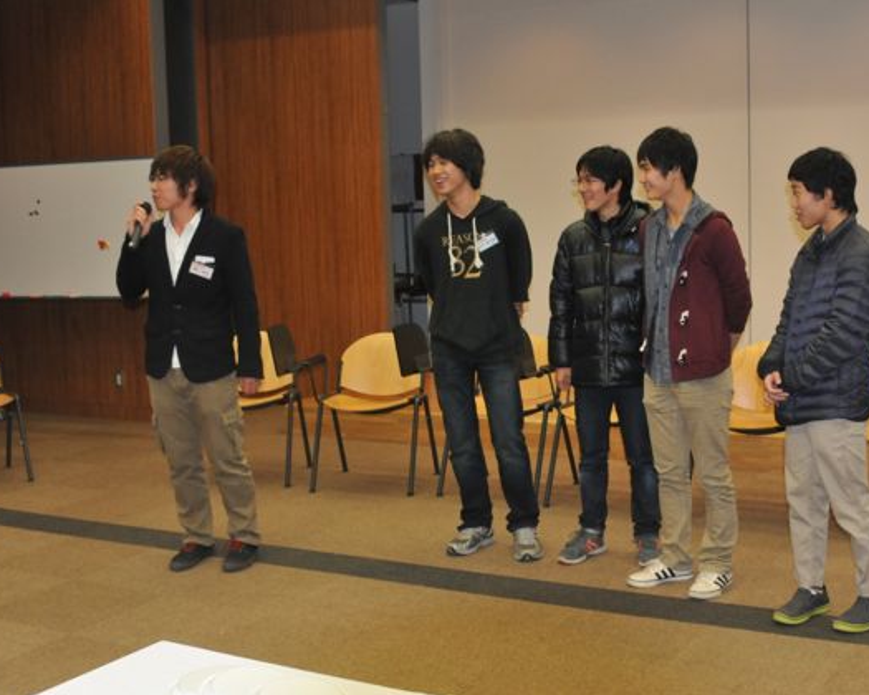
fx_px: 1235
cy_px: 348
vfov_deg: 31.5
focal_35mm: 48
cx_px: 507
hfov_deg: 38.7
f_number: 5
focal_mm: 28
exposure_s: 1/60
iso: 1000
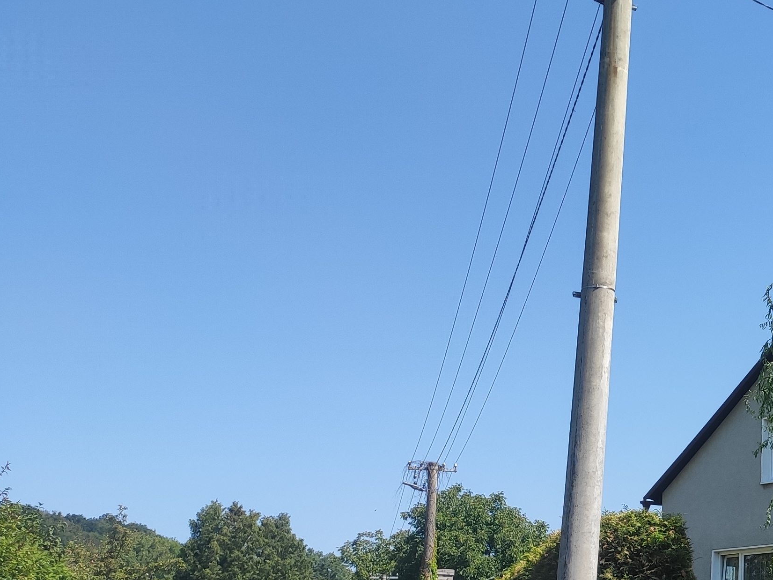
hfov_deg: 27.3
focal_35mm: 63
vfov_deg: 23.1
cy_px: 429
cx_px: 917
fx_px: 1407
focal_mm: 4.77
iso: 112
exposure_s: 1/1185
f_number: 1.75
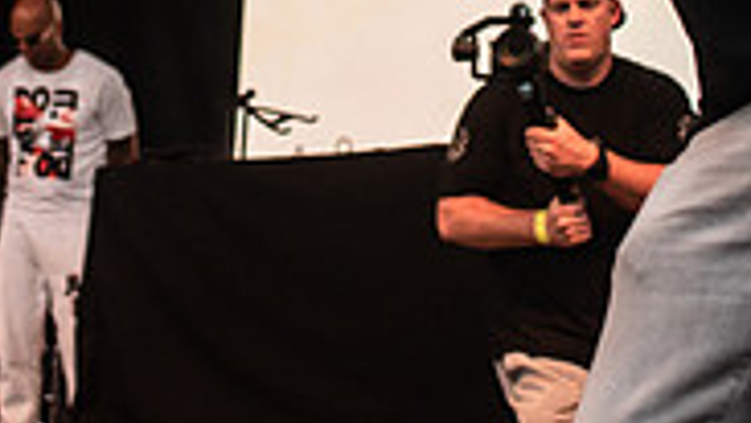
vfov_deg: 10.2
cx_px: 234
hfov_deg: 18.4
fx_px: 2310
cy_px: -191
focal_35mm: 116
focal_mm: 35
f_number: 3.5
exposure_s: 1/200
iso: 1250
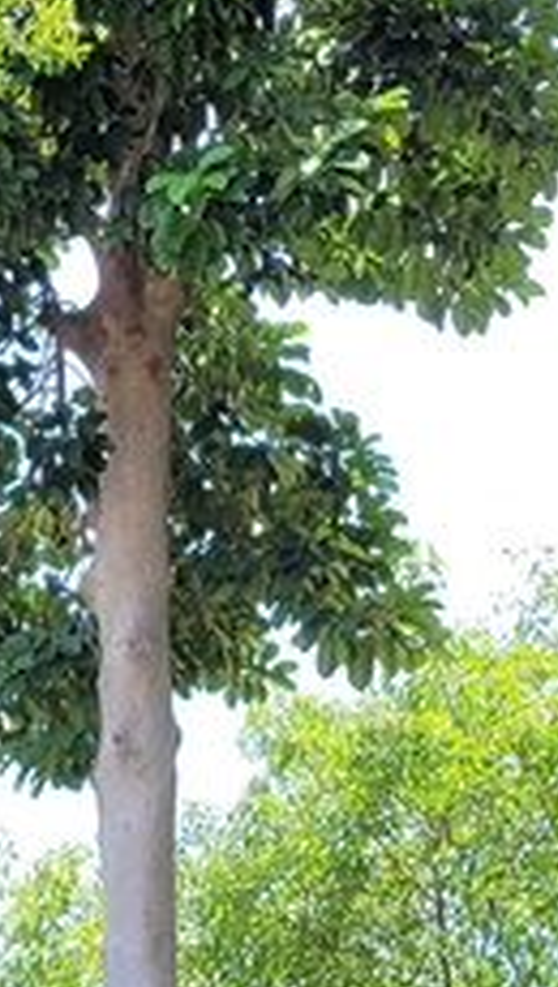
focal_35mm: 123
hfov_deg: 9.7
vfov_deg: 16.0
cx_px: -150
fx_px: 3224
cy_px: 1480
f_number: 1.8
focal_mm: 5.4
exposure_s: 1/388
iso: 40
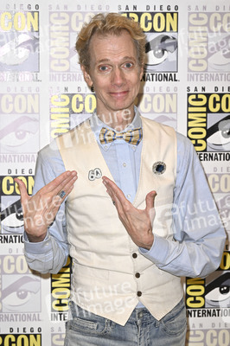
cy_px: 173
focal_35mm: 88
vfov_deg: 23.1
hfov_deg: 15.5
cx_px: 115
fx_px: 845
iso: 2000
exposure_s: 1/250
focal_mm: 88
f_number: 6.3
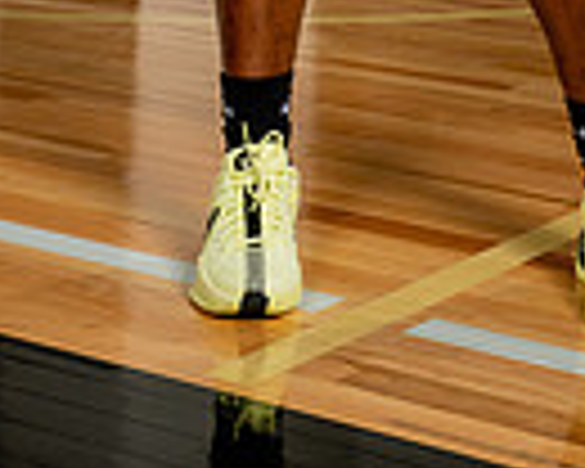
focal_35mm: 130
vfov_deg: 10.6
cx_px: 410
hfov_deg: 14.8
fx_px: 2251
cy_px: -540
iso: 250
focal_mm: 40
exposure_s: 1/500
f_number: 8
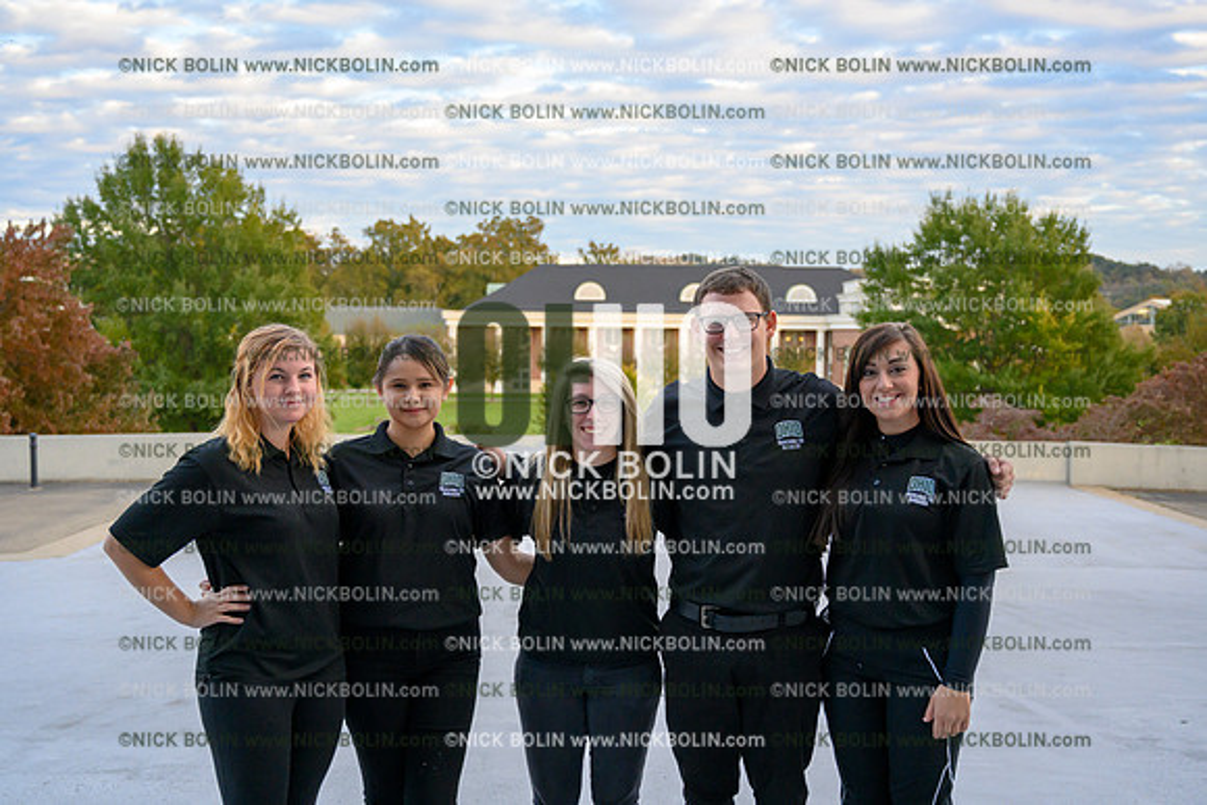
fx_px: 1274
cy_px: 402
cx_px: 604
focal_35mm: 38
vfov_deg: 35.1
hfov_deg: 50.7
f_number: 4
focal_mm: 38
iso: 2000
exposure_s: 1/1250
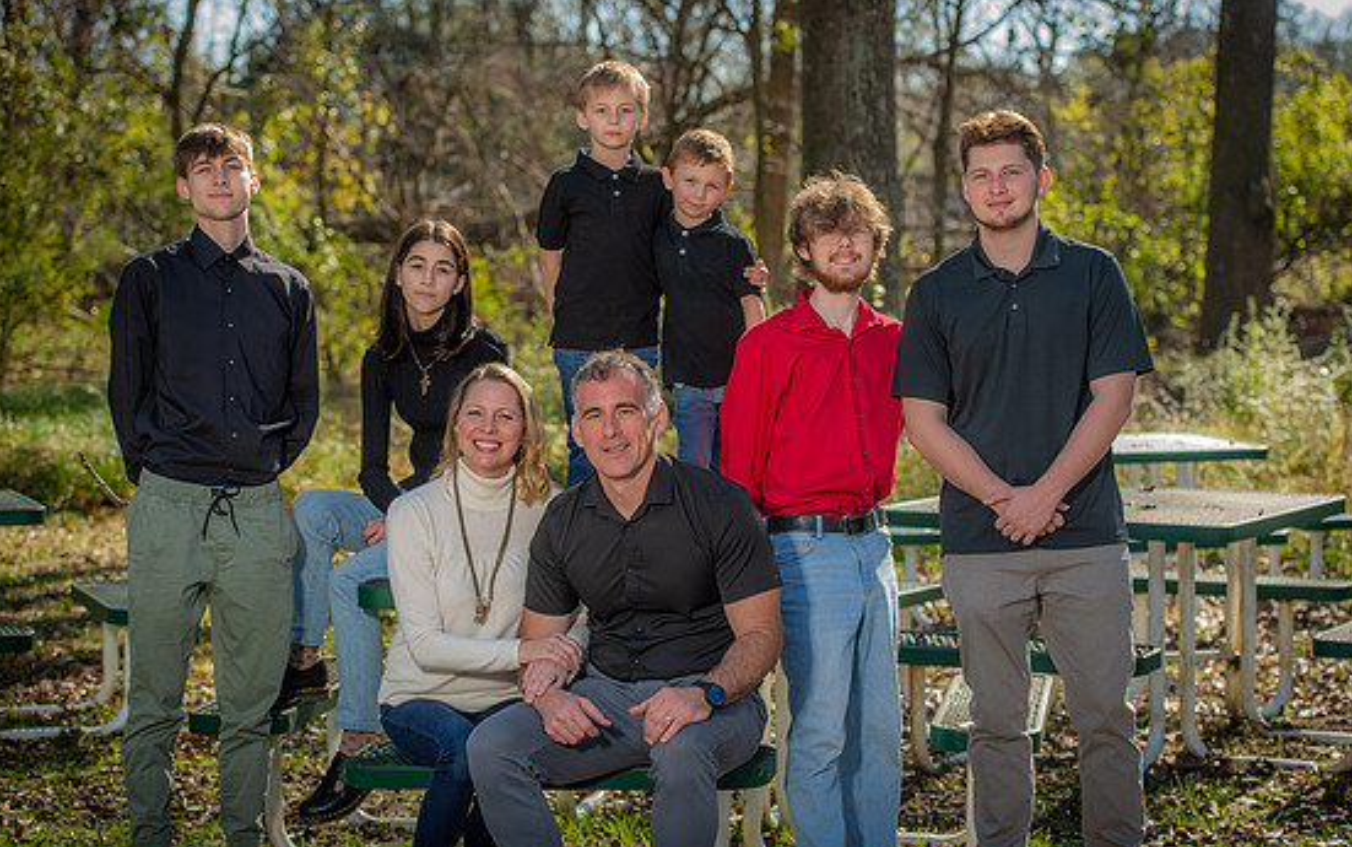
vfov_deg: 17.4
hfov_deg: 27.5
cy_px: 415
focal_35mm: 75
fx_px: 2765
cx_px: 692
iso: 50
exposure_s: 1/250
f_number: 4
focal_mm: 70
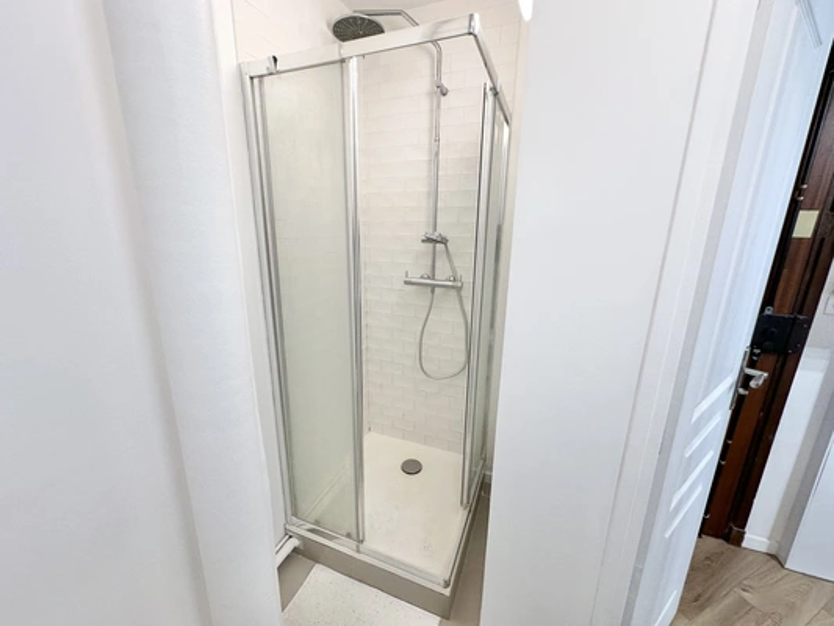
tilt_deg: -13.8
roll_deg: -0.7
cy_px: 313
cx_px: 417
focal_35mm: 14
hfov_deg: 102.1
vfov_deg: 85.7
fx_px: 337
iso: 100
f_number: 2.2
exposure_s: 1/100
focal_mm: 2.22
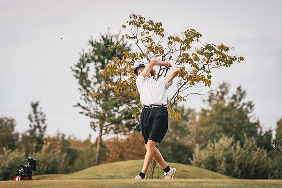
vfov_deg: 8.1
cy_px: 94
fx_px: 1324
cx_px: 141
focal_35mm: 169
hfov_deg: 12.2
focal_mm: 113
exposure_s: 1/3200
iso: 400
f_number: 2.8
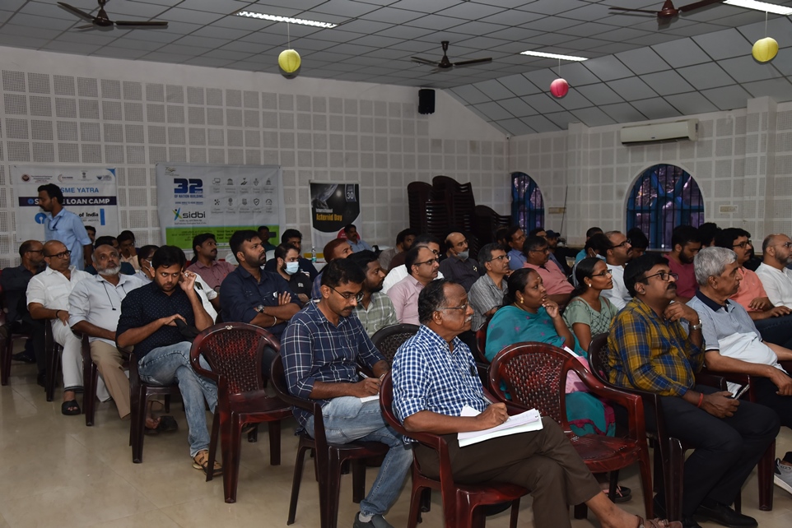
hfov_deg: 50.7
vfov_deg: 35.1
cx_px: 396
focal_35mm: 38
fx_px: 836
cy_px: 264
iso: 1000
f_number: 8
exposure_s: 1/100
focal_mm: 38
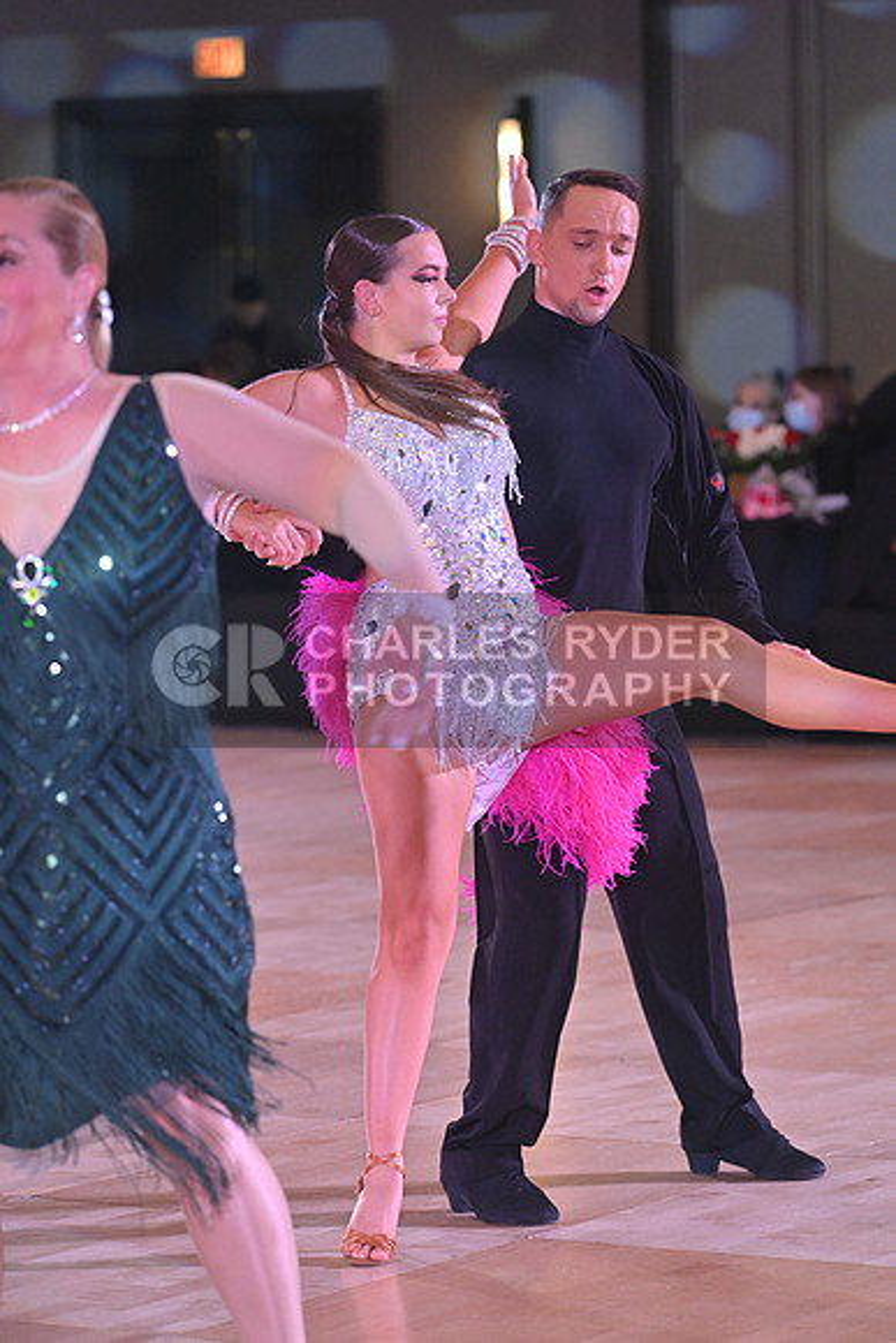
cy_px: 672
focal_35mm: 155
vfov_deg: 13.2
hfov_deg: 8.9
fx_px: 5783
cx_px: 448
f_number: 5
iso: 3200
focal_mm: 155
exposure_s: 1/320
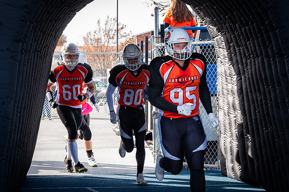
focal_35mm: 101
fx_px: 807
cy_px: 76
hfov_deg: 20.3
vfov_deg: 13.6
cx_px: 178
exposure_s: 1/640
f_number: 5.6
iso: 1000
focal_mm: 70
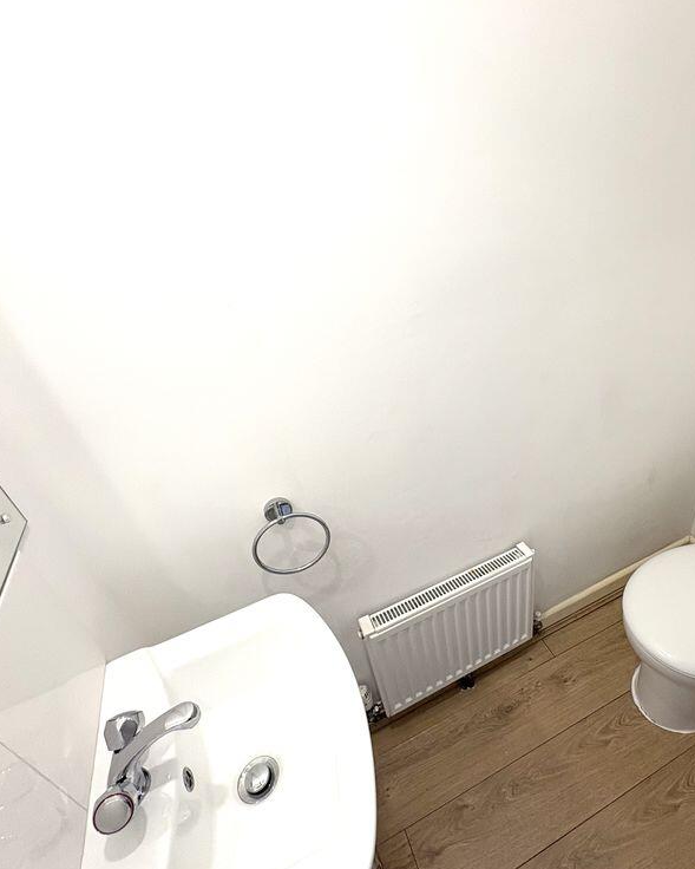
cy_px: 424
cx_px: 426
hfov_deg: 69.9
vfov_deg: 83.3
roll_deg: +8.1
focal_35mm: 19
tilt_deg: -33.8
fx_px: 488
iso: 100
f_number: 2.2
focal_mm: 2.22
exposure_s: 1/100
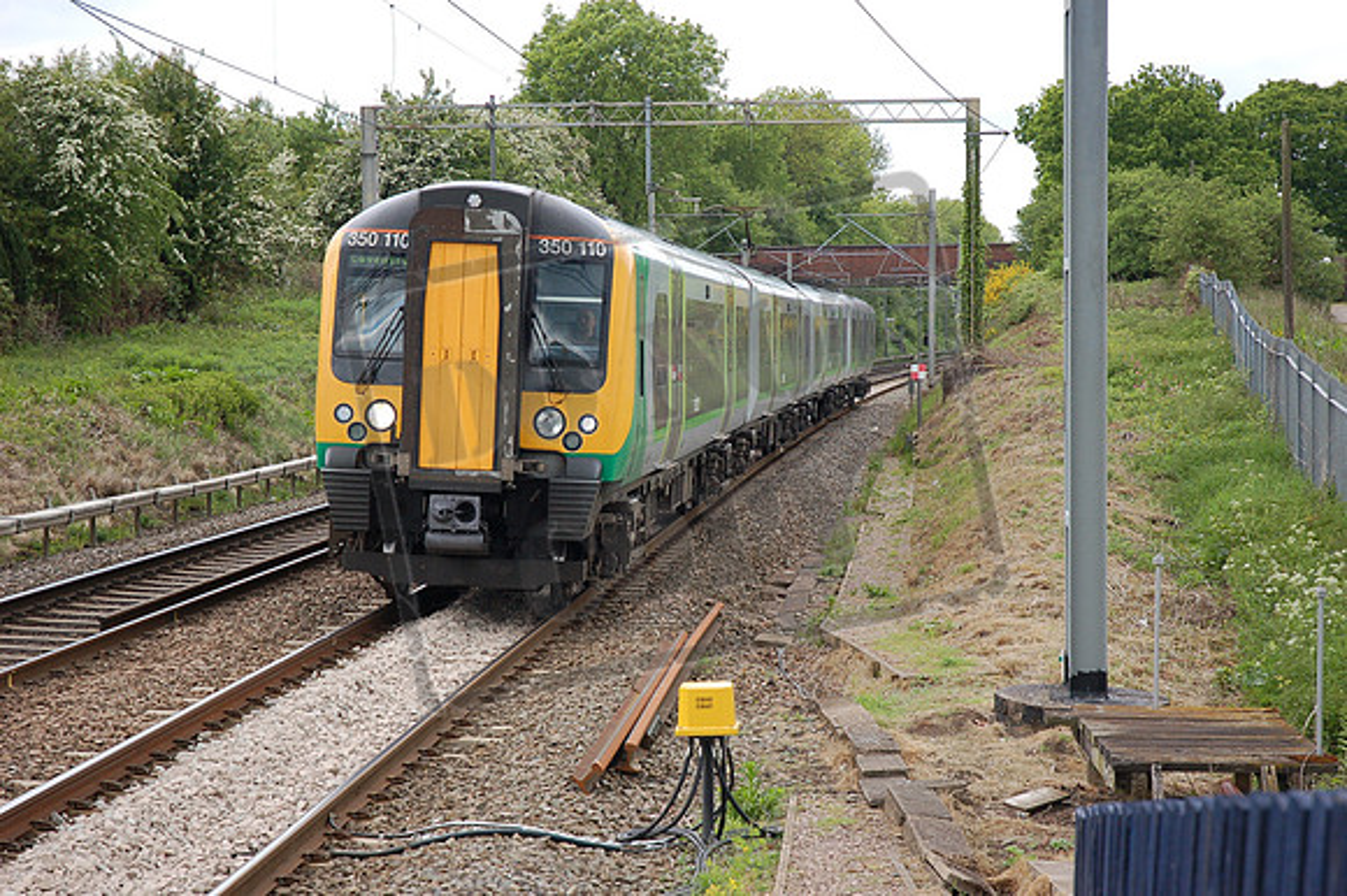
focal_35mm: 82
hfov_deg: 24.6
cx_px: 674
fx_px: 3085
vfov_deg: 16.5
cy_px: 448
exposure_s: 1/640
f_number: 4.5
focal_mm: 55
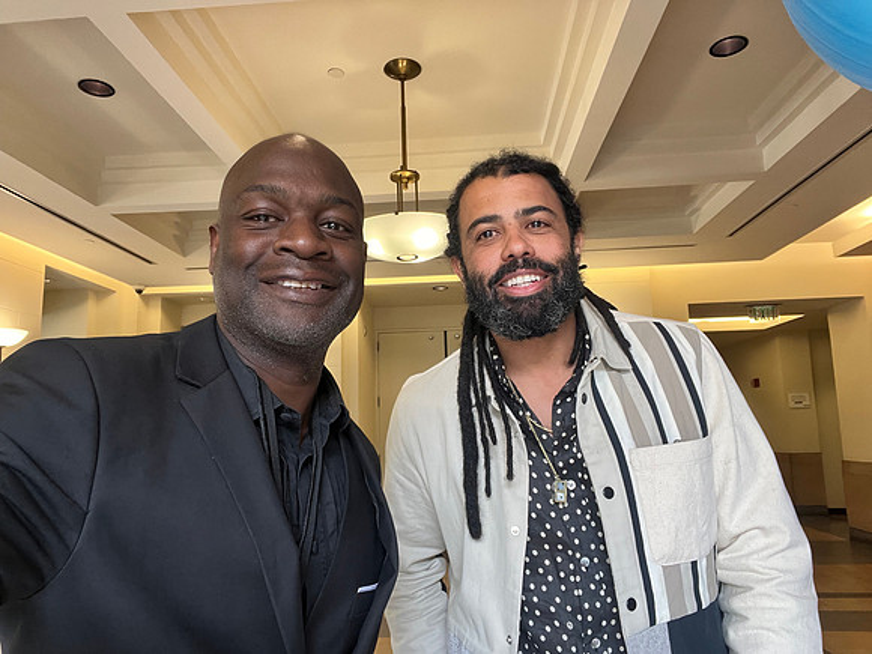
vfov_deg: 58.9
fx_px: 579
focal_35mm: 23
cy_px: 327
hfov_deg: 73.9
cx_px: 436
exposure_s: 1/60
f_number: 2.2
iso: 160
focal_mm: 2.71
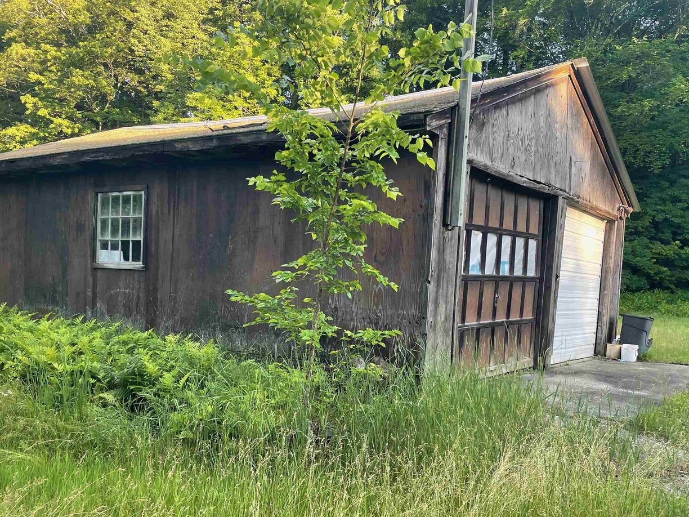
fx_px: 677
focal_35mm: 34
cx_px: 335
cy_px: 316
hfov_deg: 54.0
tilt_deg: -3.7
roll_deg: -3.0
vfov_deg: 41.6
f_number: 1.6
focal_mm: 4.2
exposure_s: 1/121
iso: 40
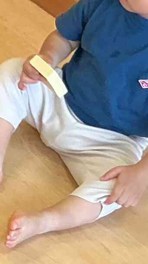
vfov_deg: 13.1
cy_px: 366
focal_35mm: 157
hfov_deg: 6.7
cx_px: -361
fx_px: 1095
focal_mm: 3
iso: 64
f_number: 1.8
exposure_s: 1/120
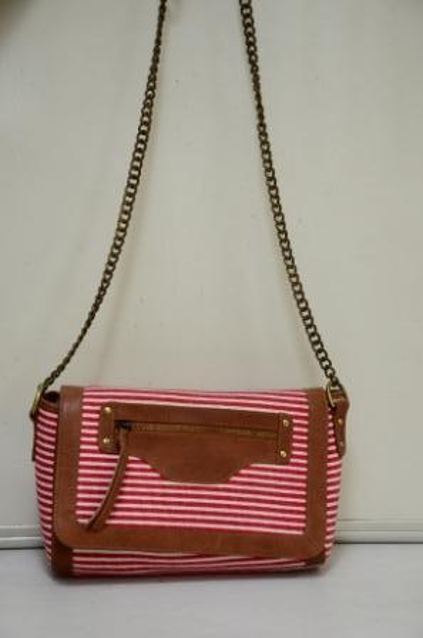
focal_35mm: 99
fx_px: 1752
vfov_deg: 20.6
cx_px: 212
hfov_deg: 13.8
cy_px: 319
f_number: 6.3
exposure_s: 1/80
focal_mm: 66
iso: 1000
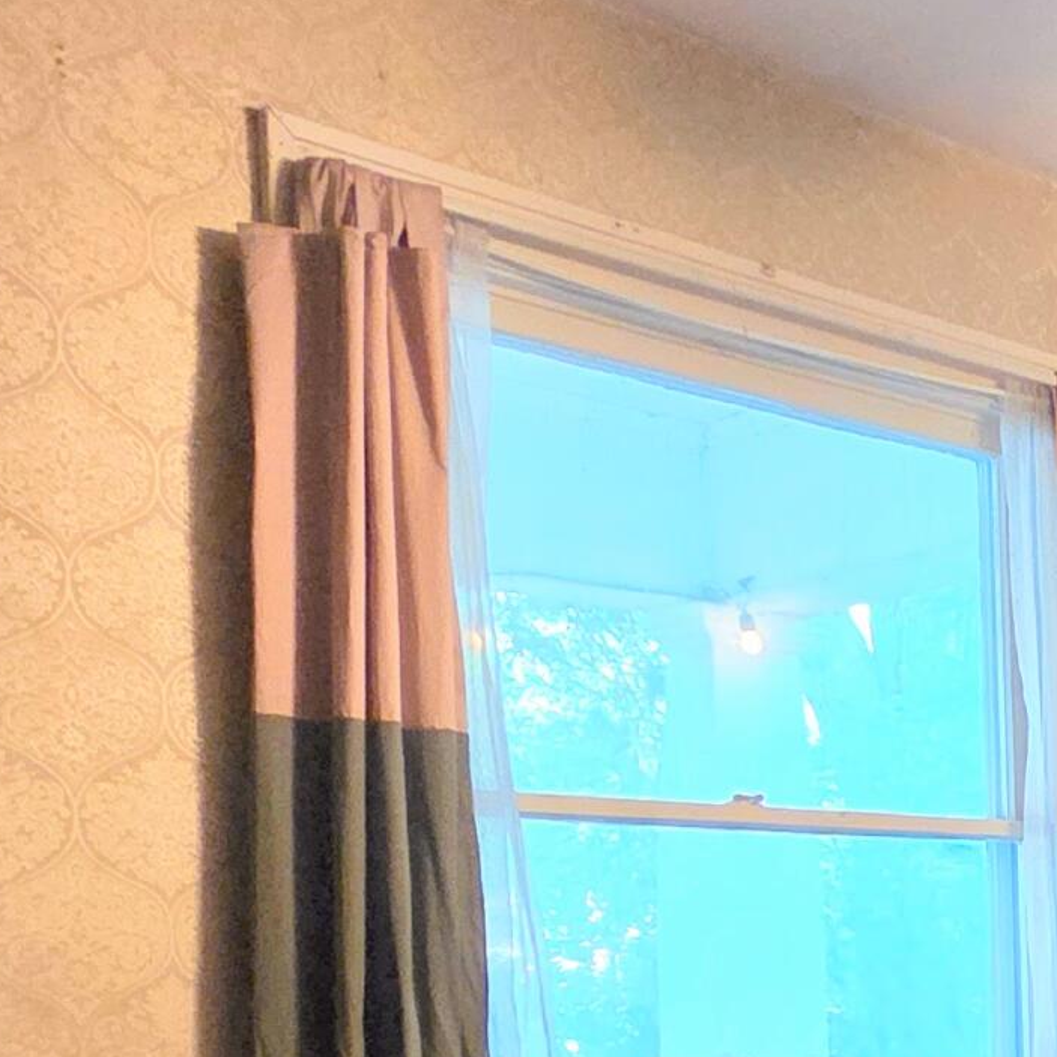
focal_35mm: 49
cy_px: 985
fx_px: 1693
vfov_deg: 32.6
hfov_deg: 25.2
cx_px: 1631
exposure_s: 1/40
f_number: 2.2
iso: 1250
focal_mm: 2.2
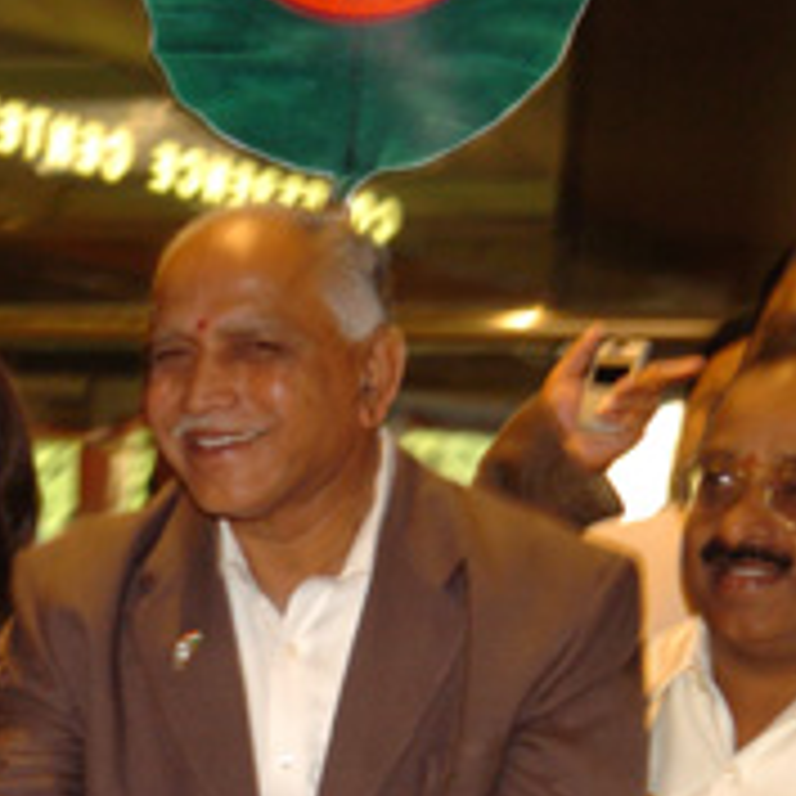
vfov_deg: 10.1
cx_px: -216
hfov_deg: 10.0
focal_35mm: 172
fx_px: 4475
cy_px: 839
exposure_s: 1/30
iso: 400
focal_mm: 40
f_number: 3.5
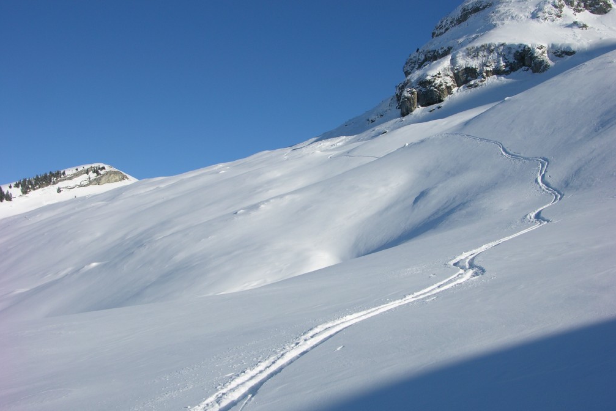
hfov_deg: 51.9
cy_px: 206
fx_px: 633
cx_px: 311
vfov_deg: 36.0
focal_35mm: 37
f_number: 7.1
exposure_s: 1/322
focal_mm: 8.9
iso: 50
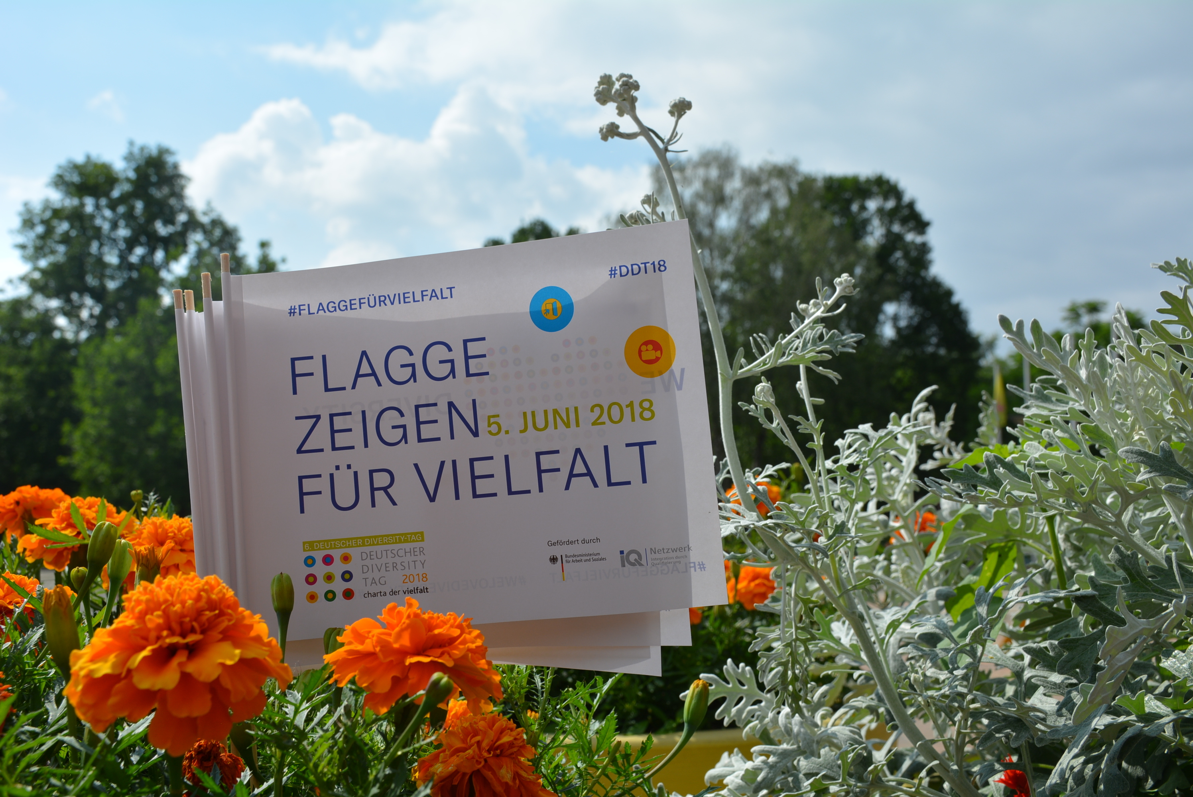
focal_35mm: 39
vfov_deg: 34.3
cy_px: 398
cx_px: 596
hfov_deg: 49.5
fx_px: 1293
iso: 100
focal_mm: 26
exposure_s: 1/320
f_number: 9
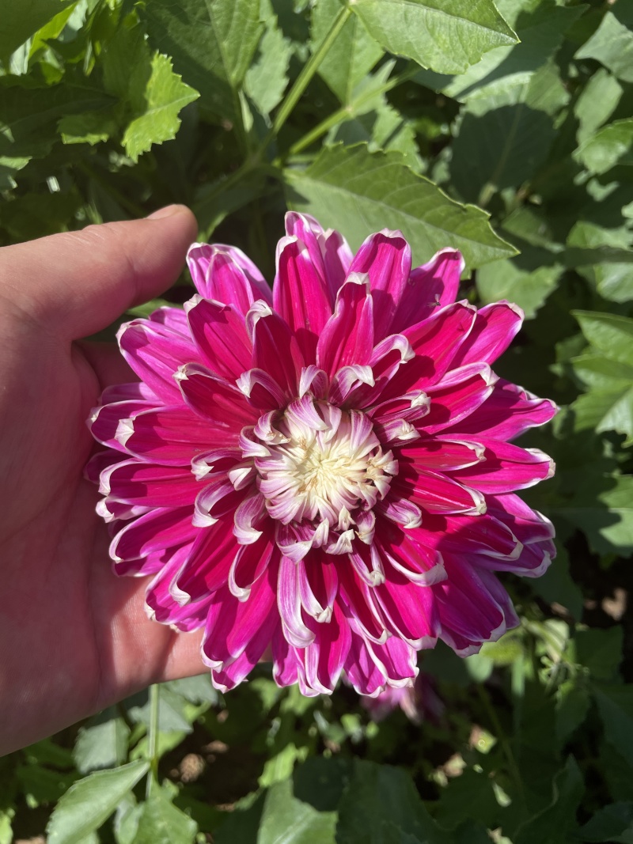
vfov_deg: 67.3
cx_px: 316
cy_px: 422
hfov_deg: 53.1
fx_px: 634
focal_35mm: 26
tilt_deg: -72.6
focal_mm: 4.2
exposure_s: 1/3401
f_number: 1.6
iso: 32
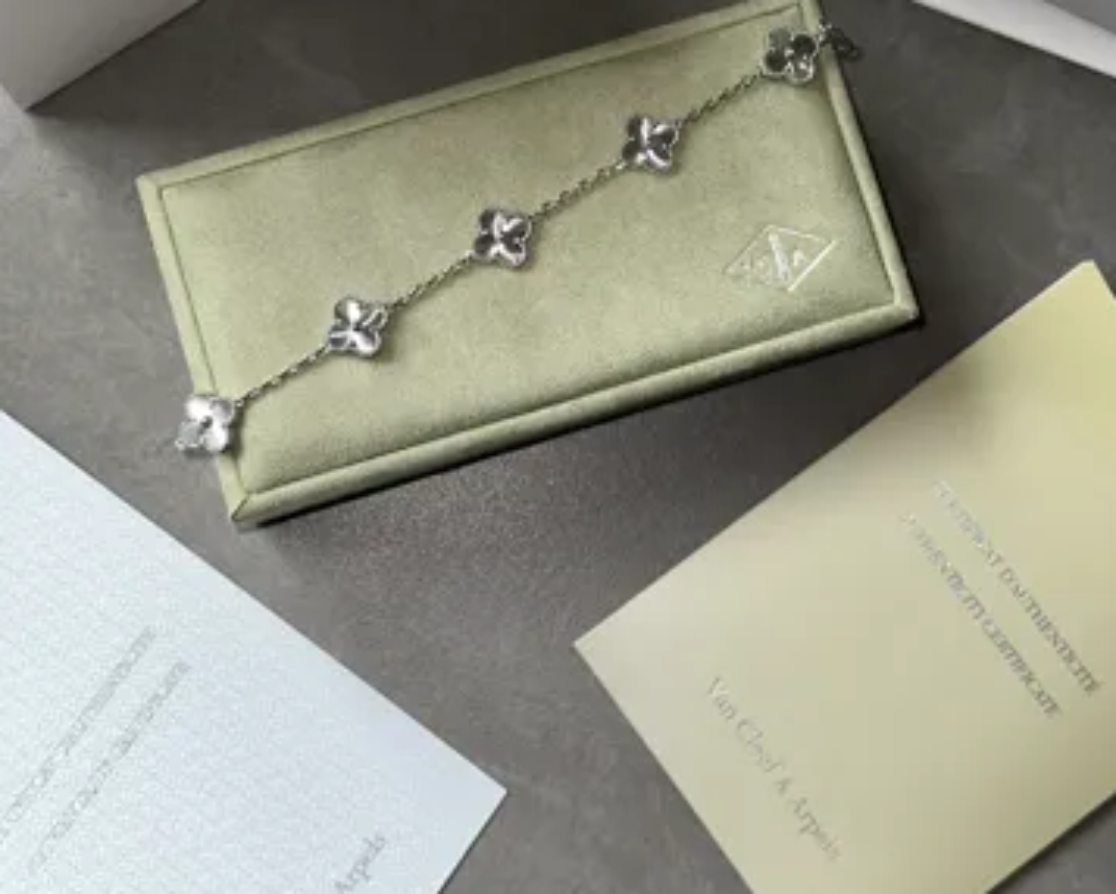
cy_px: 200
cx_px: 556
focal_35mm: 63
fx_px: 2082
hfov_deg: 30.0
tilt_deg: -81.5
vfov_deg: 23.9
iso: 40
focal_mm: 6.86
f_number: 1.78
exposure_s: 1/151
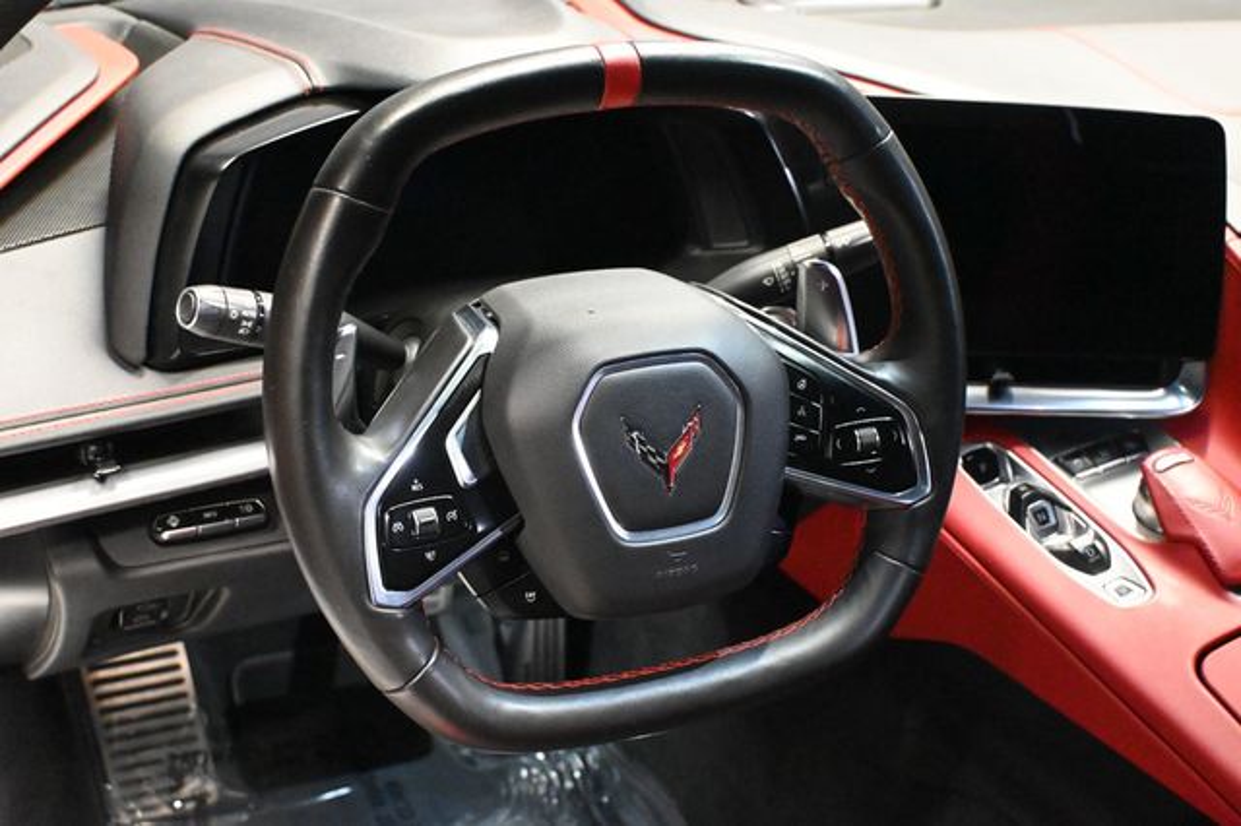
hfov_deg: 43.0
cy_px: 413
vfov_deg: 29.4
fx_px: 1576
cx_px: 620
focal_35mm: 46
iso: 12800
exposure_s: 1/30
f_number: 4.8
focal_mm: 30.5
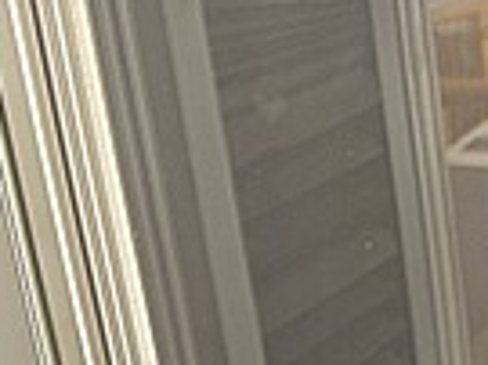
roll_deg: -0.3
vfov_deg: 10.5
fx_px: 1732
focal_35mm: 123
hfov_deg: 13.9
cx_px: 933
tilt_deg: -27.7
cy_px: 856
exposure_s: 1/95
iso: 125
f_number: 1.6
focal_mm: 5.96
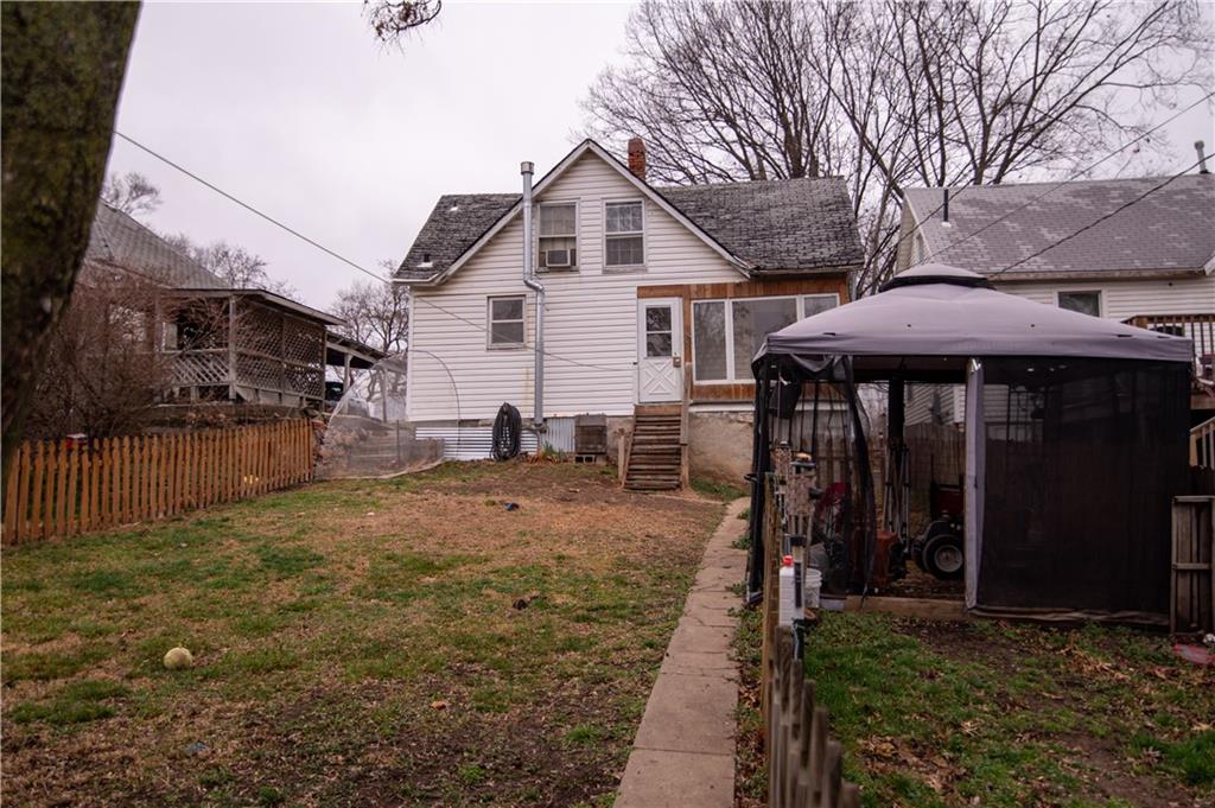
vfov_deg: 46.3
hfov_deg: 65.5
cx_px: 608
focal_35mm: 28
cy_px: 404
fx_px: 944
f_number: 2.8
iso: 100
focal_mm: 28
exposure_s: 1/640
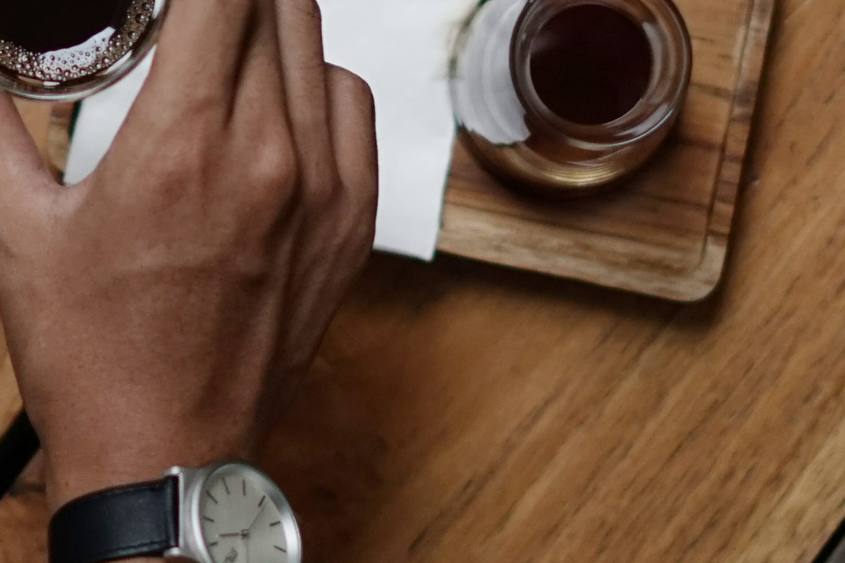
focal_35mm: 203
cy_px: -102
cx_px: 242
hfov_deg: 10.1
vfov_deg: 6.7
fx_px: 4764
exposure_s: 1/160
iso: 640
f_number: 1.8
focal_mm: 50
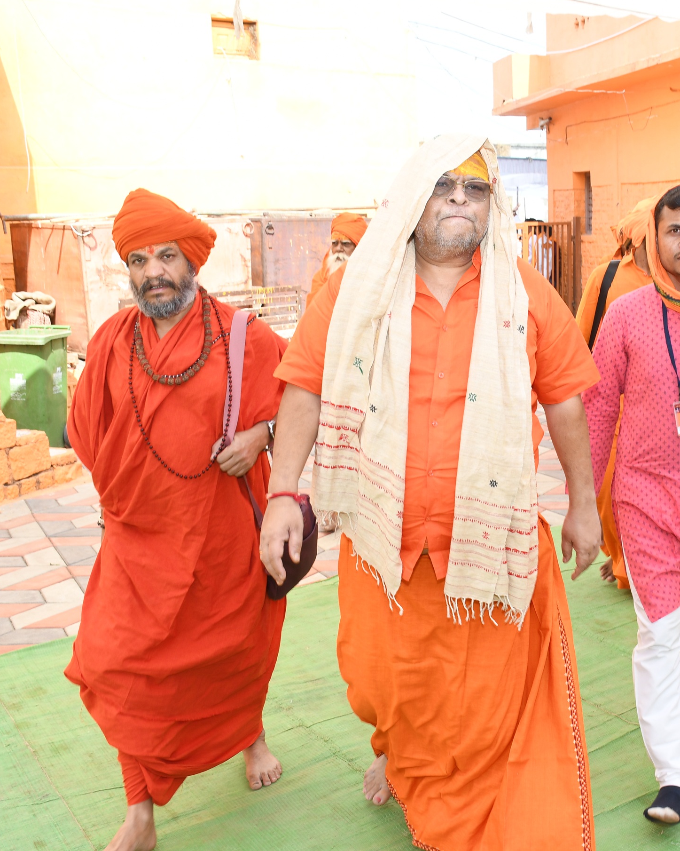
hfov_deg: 36.8
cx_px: 551
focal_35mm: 39
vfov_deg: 46.8
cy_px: 426
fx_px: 981
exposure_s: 1/200
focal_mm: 18
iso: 250
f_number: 6.3
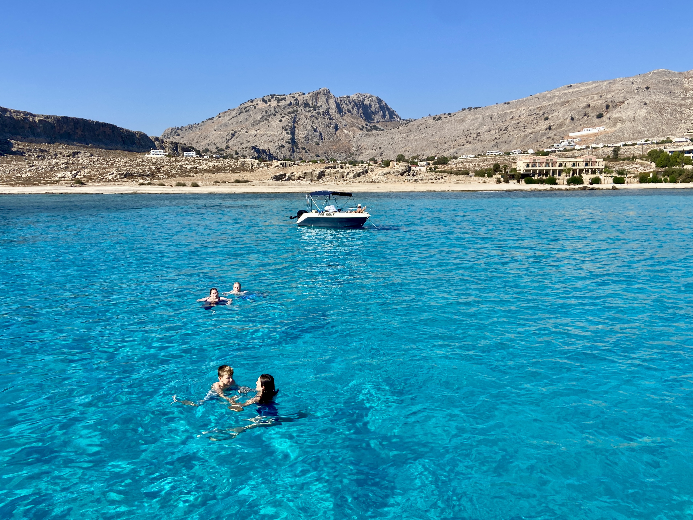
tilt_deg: -7.4
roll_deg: -0.6
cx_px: 346
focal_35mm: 26
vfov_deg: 53.1
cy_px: 260
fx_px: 520
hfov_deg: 67.3
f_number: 1.8
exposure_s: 1/3497
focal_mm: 4.25
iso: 32
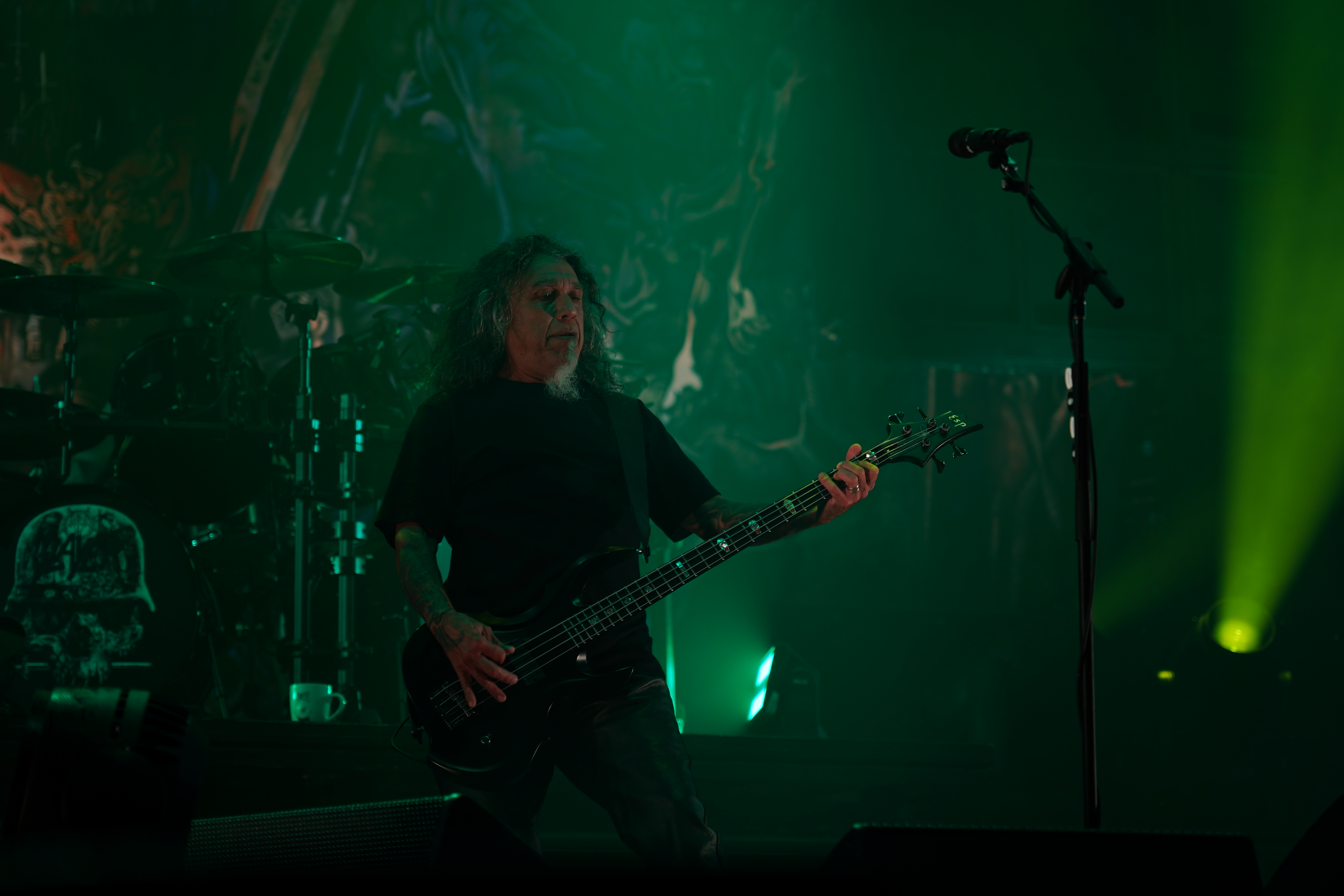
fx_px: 3920
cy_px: 448
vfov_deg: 13.0
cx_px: 672
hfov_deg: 19.5
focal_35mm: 105
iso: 160
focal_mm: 105
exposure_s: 1/125
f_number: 4
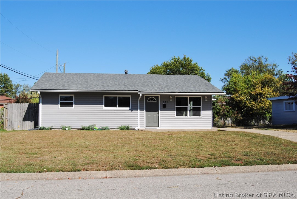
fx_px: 273
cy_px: 100
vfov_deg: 40.1
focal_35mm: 33
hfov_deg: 57.2
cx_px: 148
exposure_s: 1/320
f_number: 9
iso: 100
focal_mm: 22
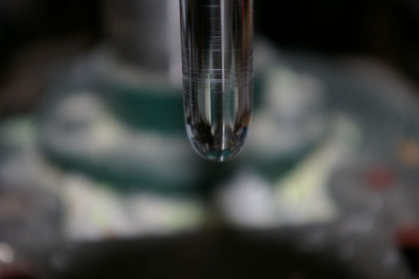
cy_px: 140
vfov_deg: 18.2
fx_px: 872
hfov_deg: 27.0
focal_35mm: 75
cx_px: 210
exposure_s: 1/60
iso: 200
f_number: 5.6
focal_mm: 50
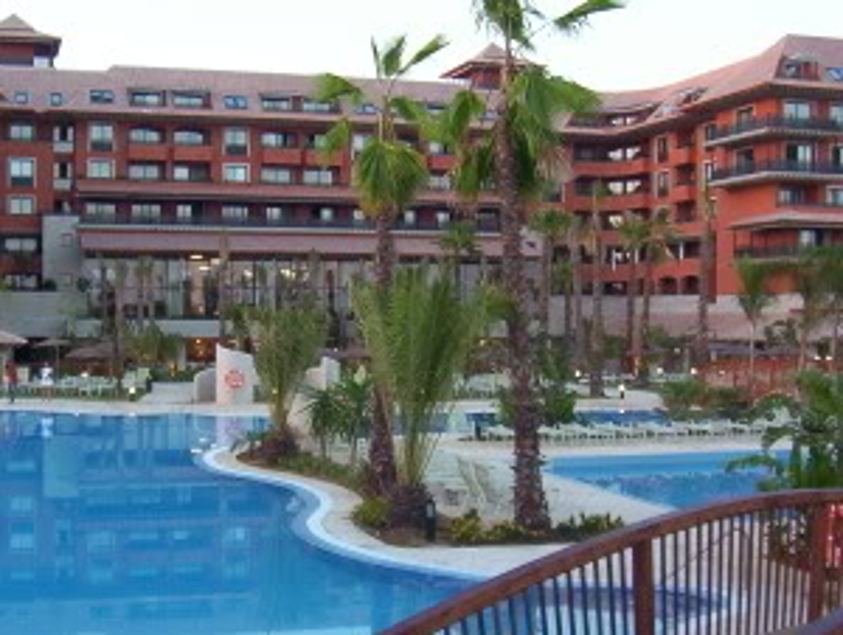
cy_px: 365
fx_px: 1195
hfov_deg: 38.7
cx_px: 337
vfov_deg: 29.7
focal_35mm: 49
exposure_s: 1/80.1
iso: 100
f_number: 2.76
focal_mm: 5.54
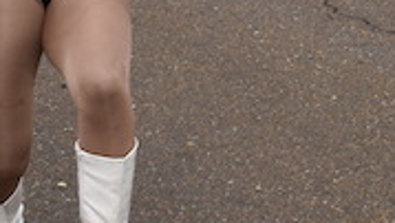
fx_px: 2295
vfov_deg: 5.4
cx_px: 642
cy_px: -282
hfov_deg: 9.5
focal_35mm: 219
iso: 125
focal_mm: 25
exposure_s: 1/250
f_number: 8
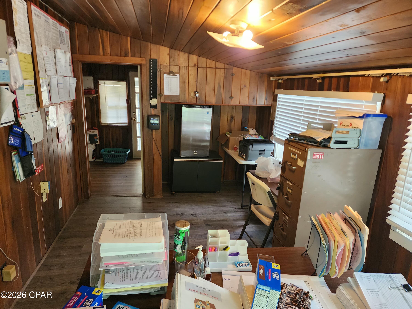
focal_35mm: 23
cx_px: 206
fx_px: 274
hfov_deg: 73.9
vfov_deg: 58.9
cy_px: 154
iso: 400
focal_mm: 6.4
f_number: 1.8
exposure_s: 1/120
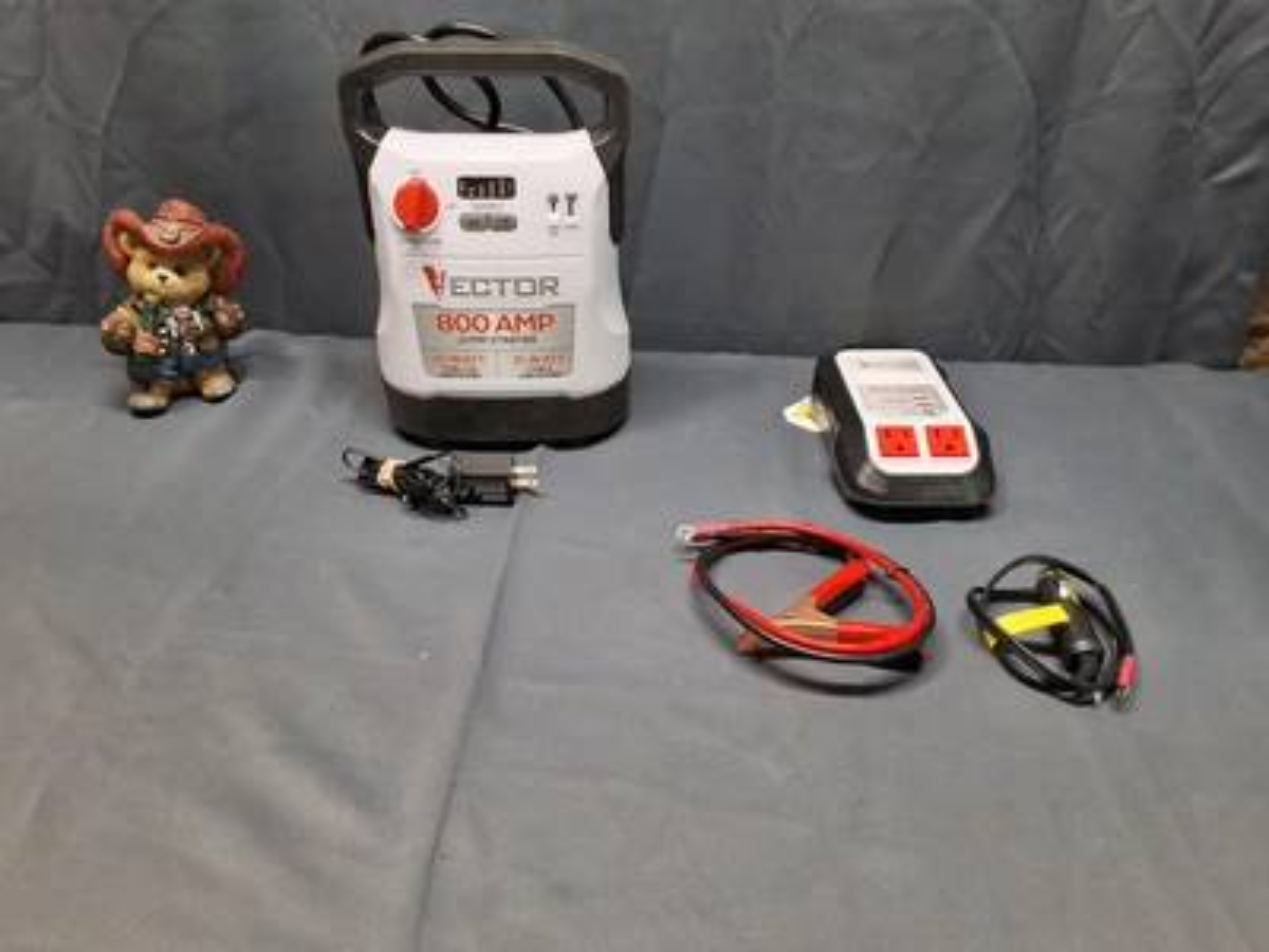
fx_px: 1026
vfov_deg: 49.7
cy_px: 476
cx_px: 634
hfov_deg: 63.4
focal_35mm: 28
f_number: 1.9
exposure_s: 1/40
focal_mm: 2.91
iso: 200
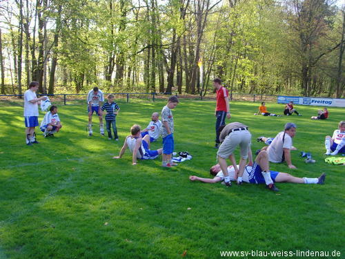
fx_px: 389
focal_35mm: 39
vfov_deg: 36.8
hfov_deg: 47.9
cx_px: 172
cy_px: 130
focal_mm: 6.6
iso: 80
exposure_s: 1/125
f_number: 3.5
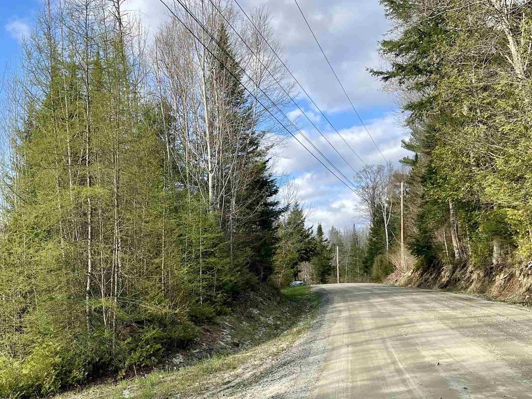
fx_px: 645
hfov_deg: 43.6
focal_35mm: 42
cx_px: 146
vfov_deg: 33.8
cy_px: 291
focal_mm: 5.1
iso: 32
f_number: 1.6
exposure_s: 1/978
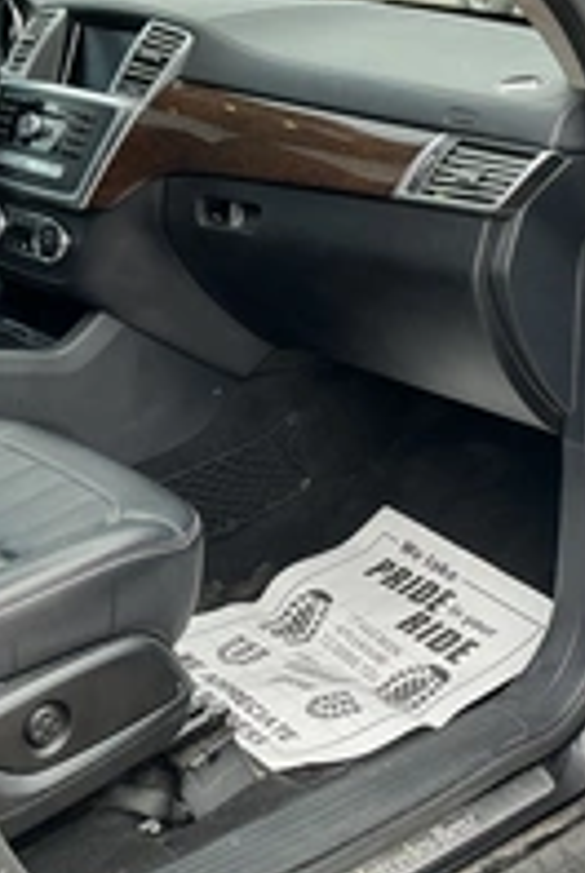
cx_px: 297
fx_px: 1433
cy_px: 355
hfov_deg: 23.1
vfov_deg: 33.8
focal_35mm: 59
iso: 20
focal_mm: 3
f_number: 1.8
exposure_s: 1/122
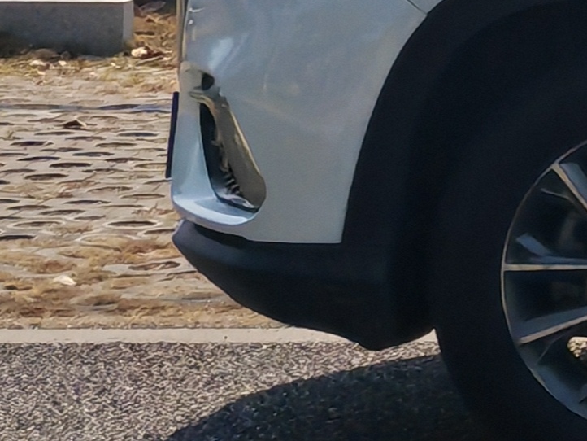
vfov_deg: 4.8
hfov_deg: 6.1
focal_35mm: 306
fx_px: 5191
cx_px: 1638
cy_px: -323
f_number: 1.9
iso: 50
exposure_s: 1/2600
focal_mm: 5.3
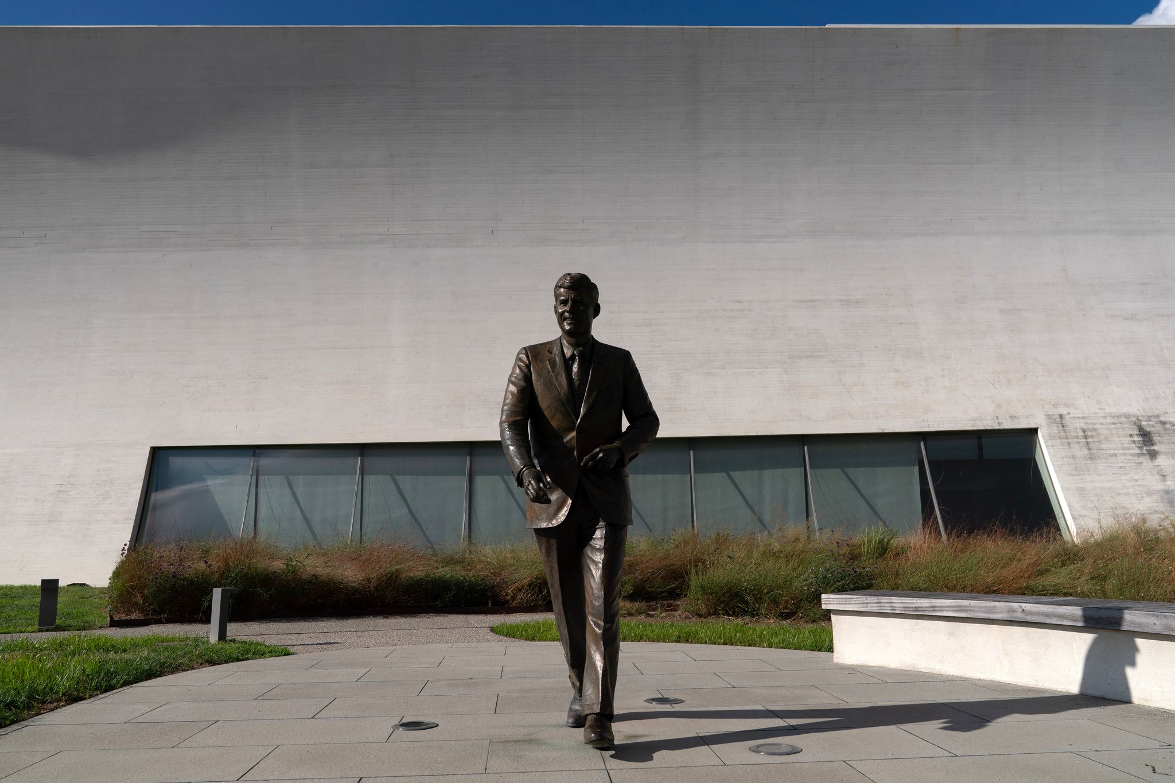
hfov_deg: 67.4
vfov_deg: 47.9
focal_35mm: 27
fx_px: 881
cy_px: 392
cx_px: 588
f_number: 6.3
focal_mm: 27
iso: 100
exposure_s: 1/1250
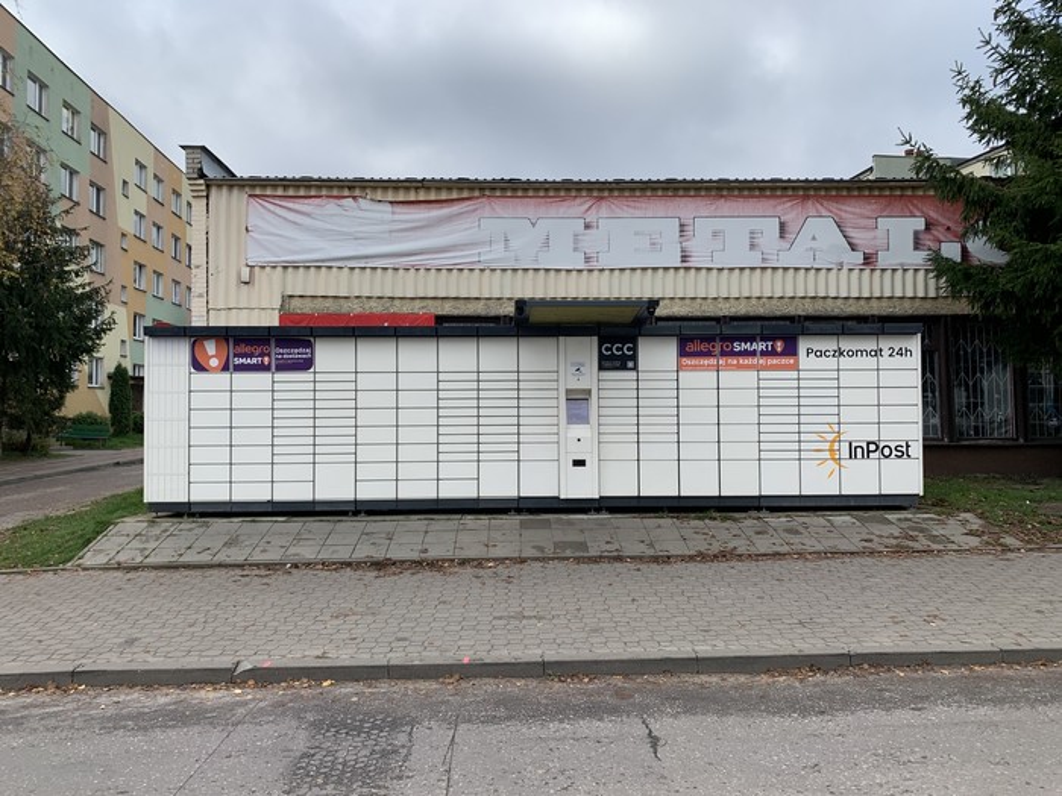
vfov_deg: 53.1
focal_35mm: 26
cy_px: 398
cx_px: 531
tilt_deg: +3.3
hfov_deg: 67.3
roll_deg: -2.0
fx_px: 798
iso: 25
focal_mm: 4.25
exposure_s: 1/1176
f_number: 1.8
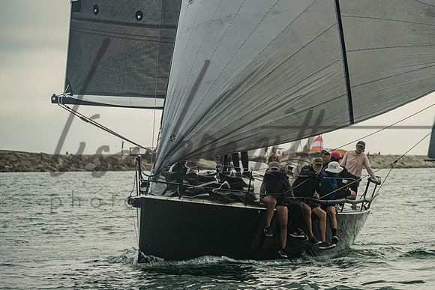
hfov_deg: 8.0
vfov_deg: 5.4
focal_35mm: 257
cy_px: 122
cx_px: 269
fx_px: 3101
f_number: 6.3
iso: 250
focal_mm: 200
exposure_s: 1/160
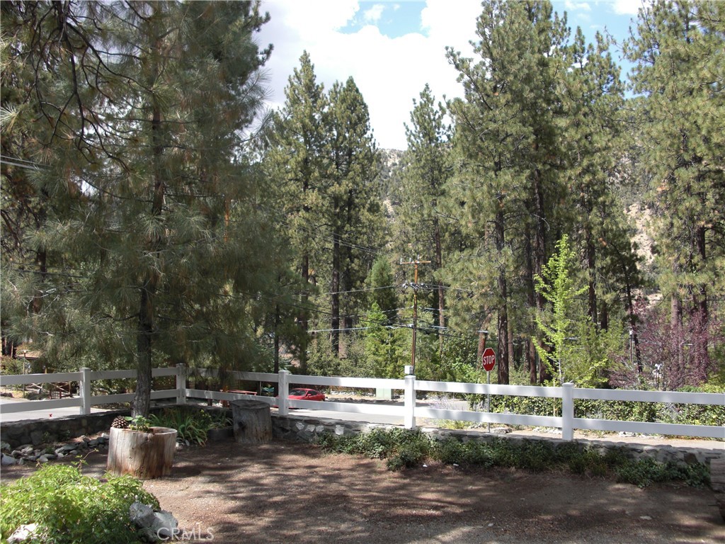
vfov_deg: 39.7
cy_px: 272
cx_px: 362
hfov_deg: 51.4
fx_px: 754
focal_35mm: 36
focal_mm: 6.3
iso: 50
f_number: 2.8
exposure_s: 1/400
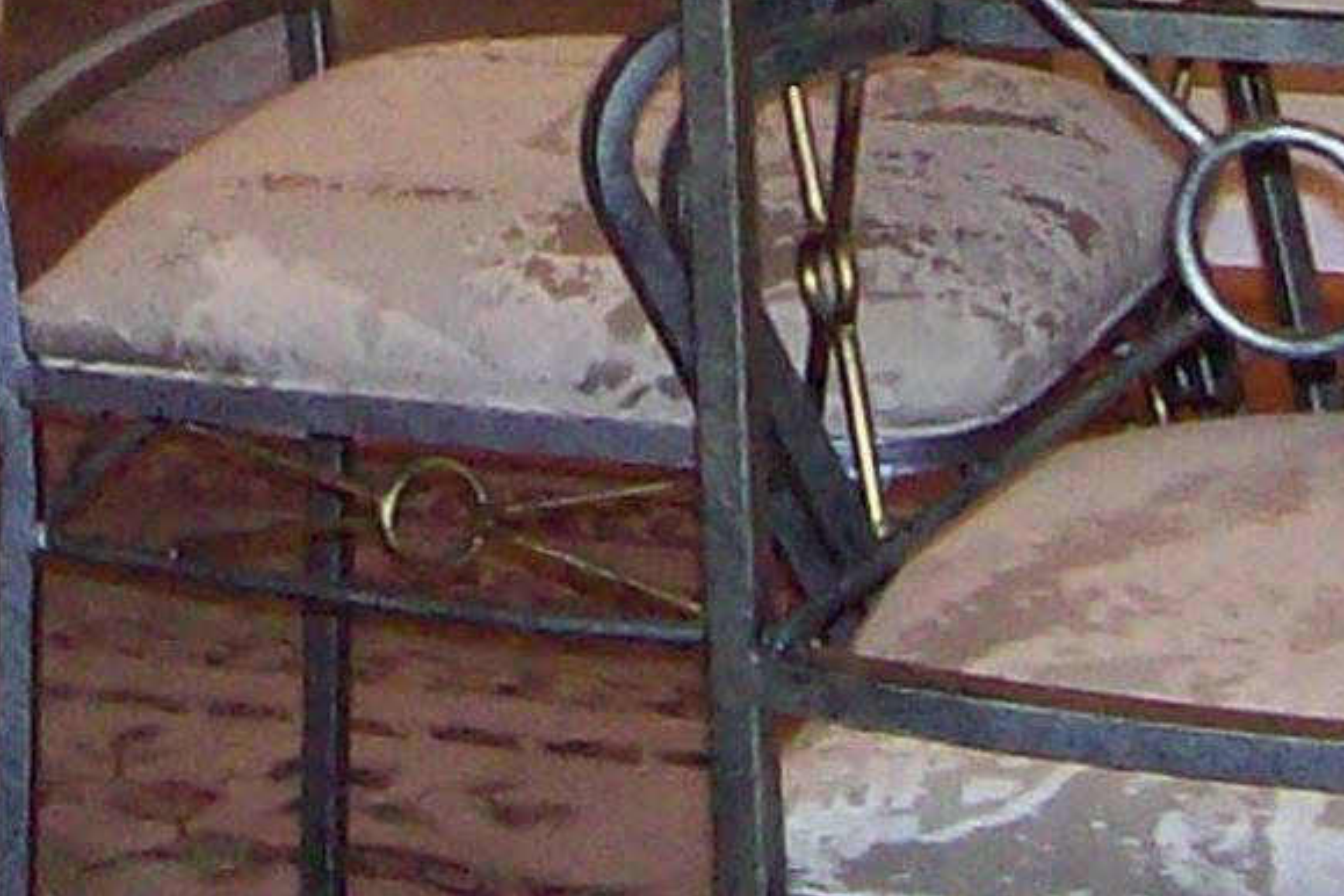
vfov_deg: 6.8
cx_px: 2
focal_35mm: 194
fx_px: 7242
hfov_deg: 10.5
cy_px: -951
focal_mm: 6
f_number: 2.7
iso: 140
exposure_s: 1/64
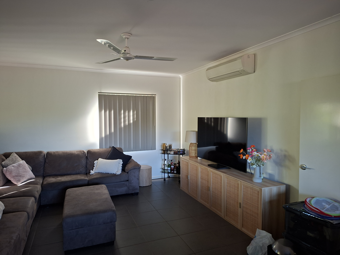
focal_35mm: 23
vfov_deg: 58.9
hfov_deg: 73.9
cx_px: 170
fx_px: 226
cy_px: 128
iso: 320
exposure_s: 1/50
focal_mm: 5.54
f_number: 1.8
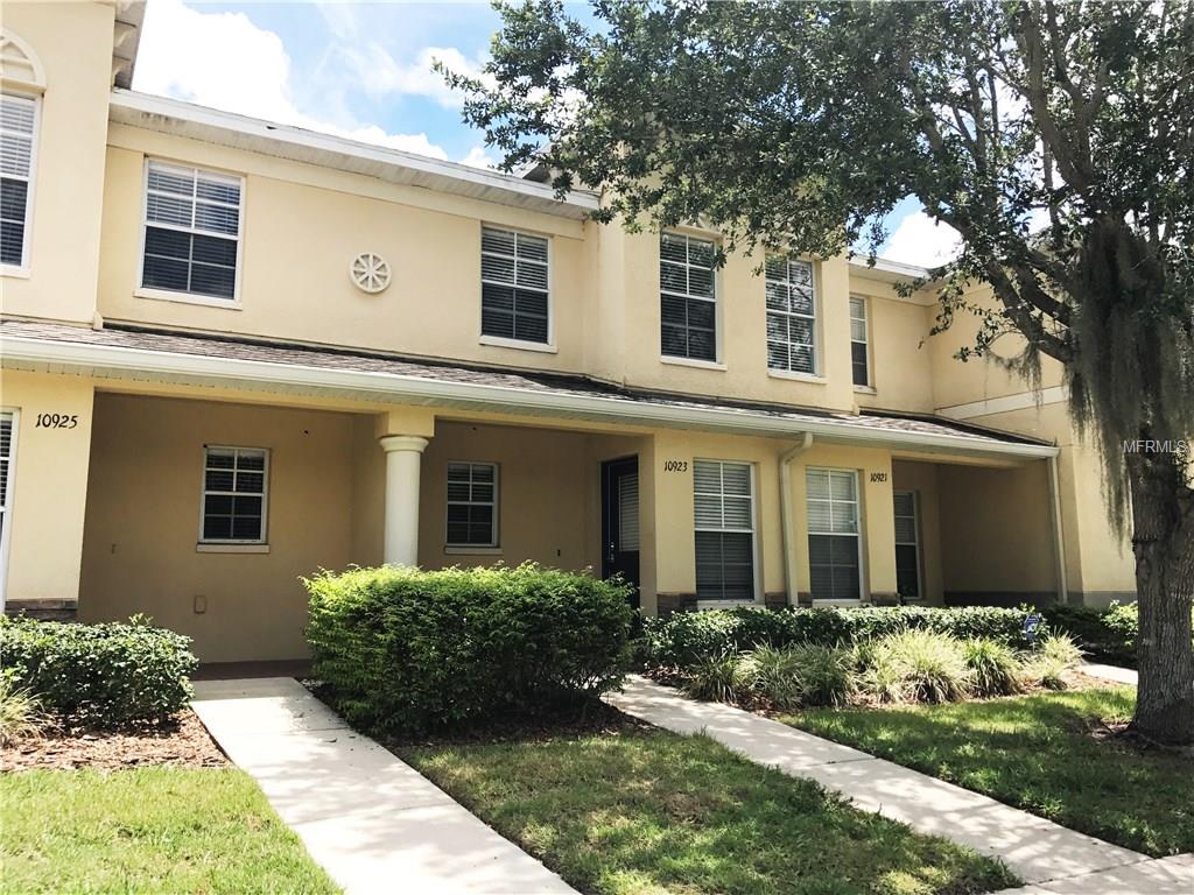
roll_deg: +0.9
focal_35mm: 28
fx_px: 966
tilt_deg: +7.8
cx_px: 597
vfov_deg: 49.7
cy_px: 448
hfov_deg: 63.4
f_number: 1.8
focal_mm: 3.99
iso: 20
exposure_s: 1/1709
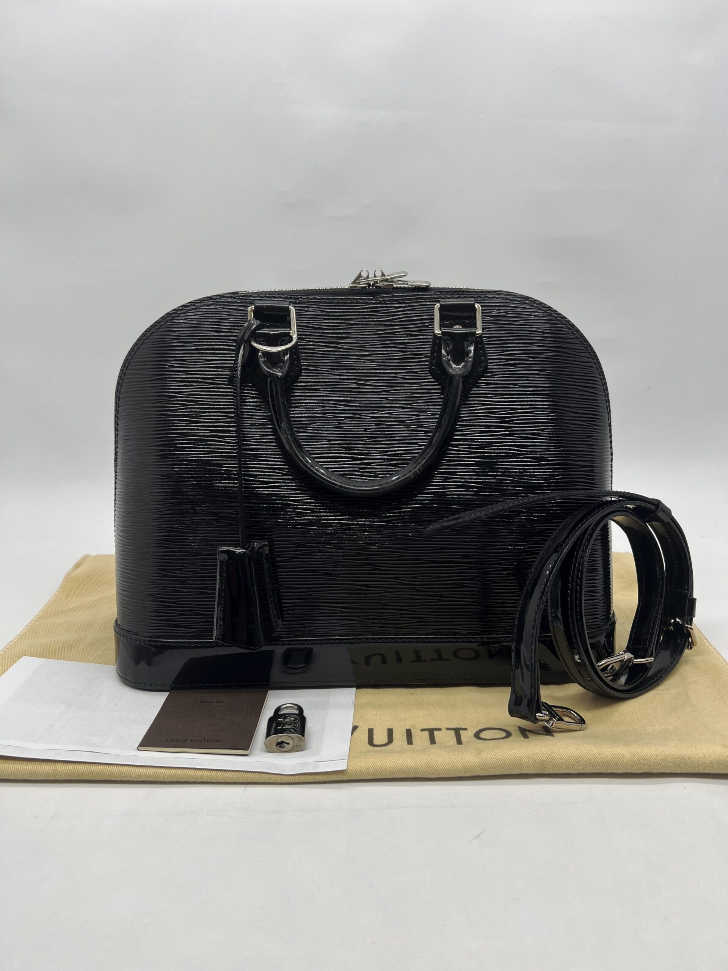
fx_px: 729
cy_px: 486
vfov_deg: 67.3
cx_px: 364
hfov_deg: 53.1
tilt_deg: -16.5
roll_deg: +0.3
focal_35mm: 26
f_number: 1.5
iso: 40
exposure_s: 1/165
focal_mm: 5.7
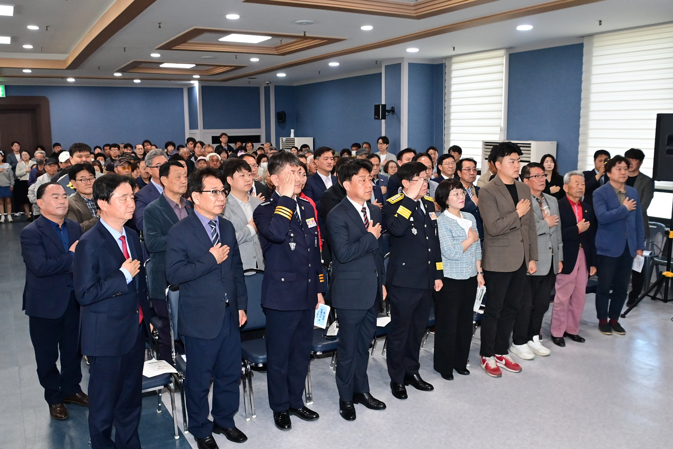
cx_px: 336
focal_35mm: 31
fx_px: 579
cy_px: 224
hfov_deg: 60.3
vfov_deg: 42.3
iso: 2000
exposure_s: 1/200
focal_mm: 21
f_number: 5.6
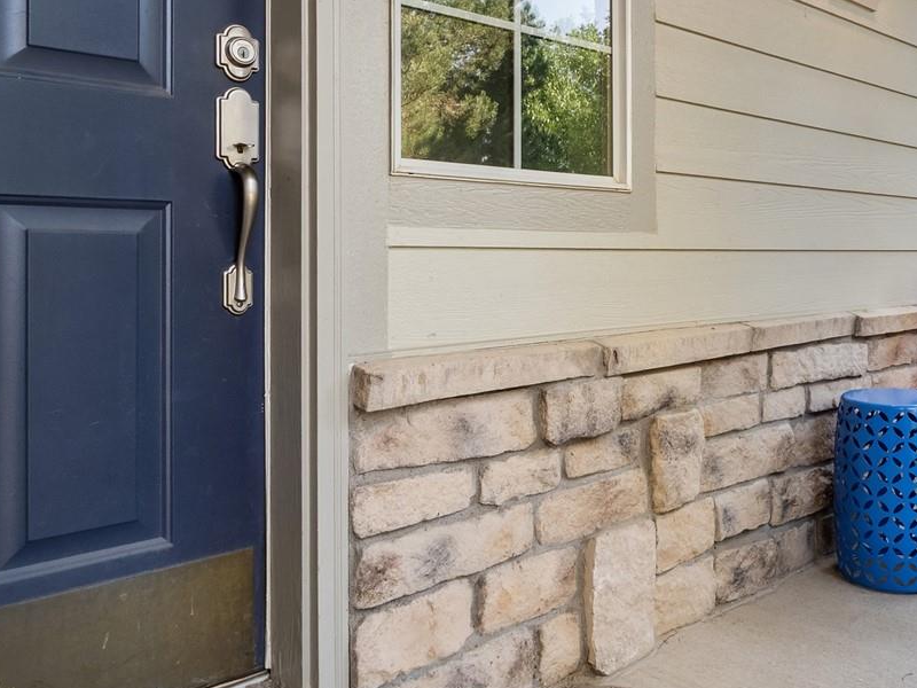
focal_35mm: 32
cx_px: 704
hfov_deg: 53.8
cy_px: 283
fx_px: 848
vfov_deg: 44.0
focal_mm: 8
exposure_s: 1/5
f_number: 9
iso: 200
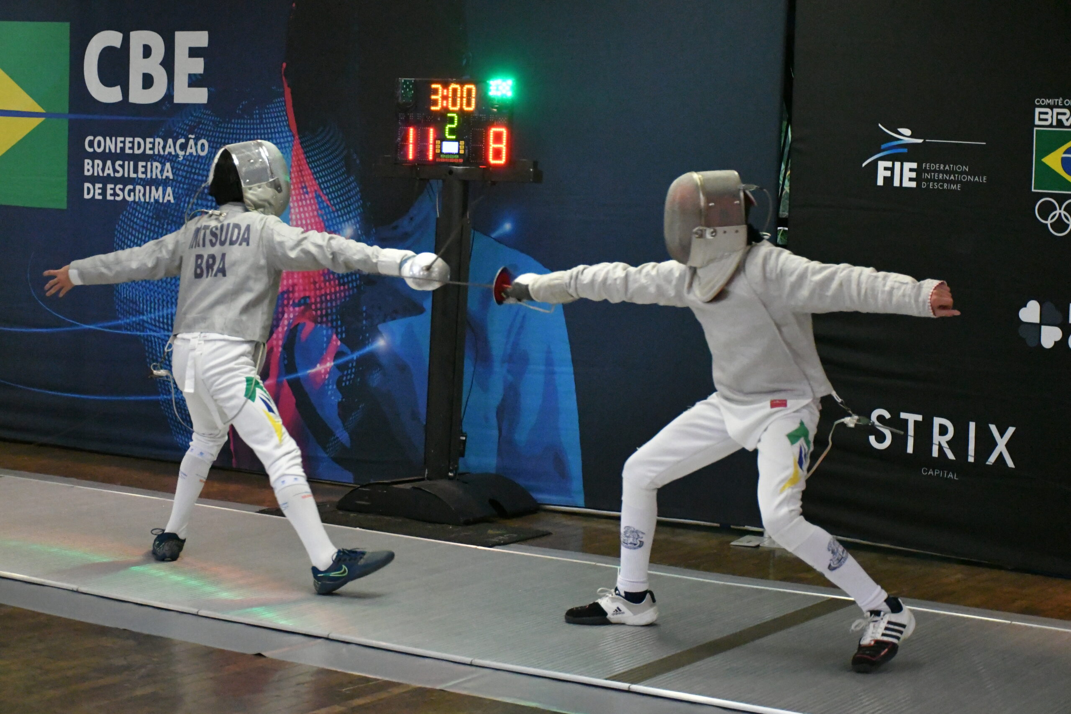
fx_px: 1993
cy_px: 357
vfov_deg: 20.3
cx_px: 536
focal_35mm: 67
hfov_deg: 30.1
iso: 12800
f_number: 4.5
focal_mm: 45
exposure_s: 1/200
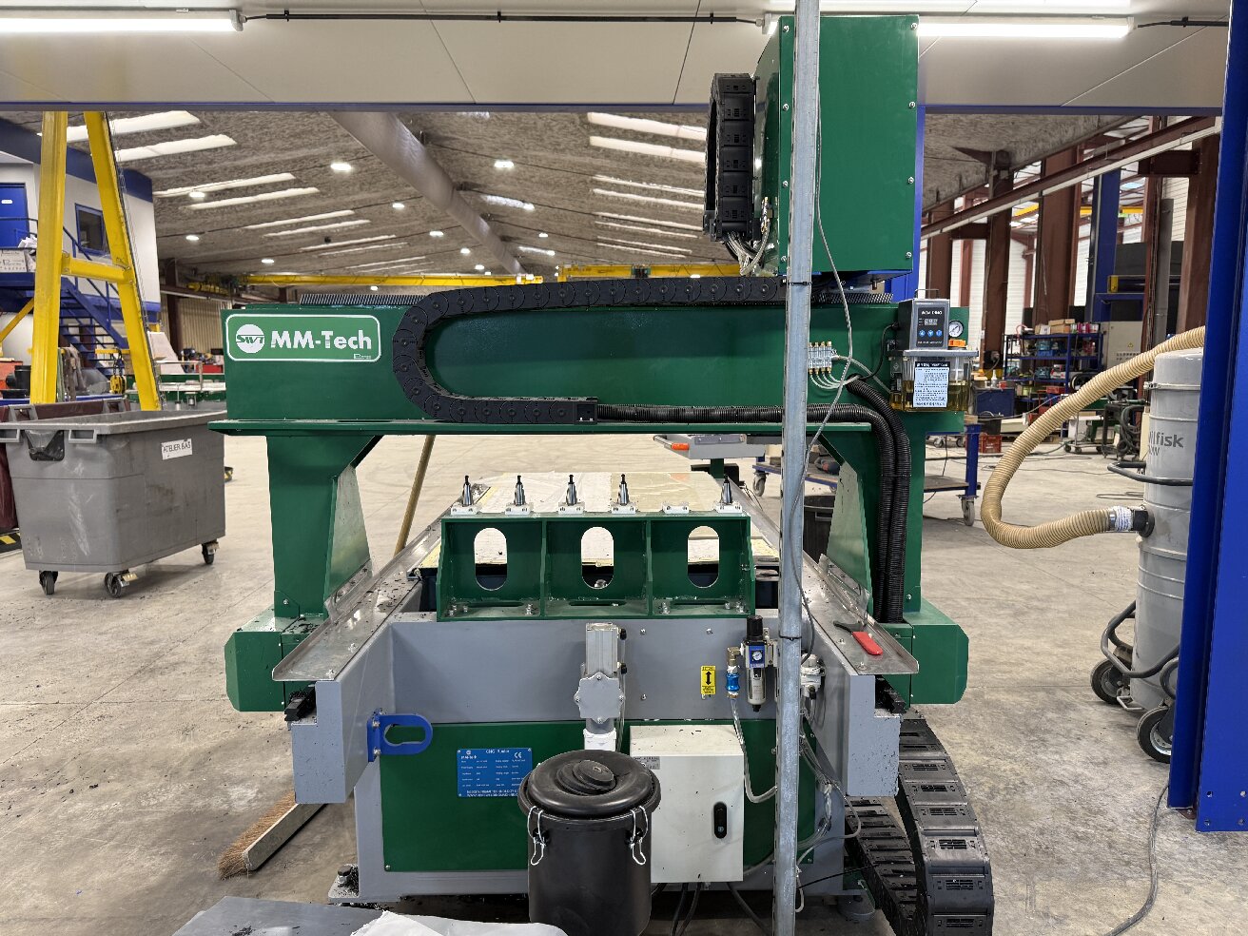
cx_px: 624
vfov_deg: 56.8
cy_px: 468
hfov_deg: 71.6
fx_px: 865
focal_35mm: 24
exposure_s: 1/50
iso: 160
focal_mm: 6.76
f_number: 1.78
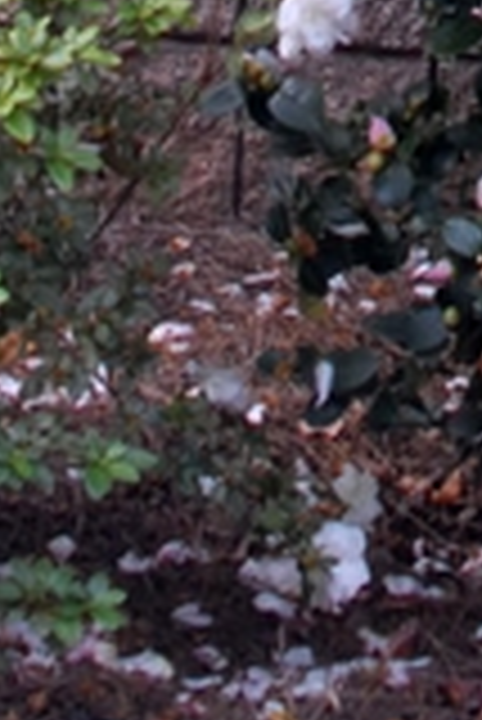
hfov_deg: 5.0
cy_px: -1260
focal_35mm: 269
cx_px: 966
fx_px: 5390
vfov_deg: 7.0
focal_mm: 28
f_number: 5
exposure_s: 1/90
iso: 400
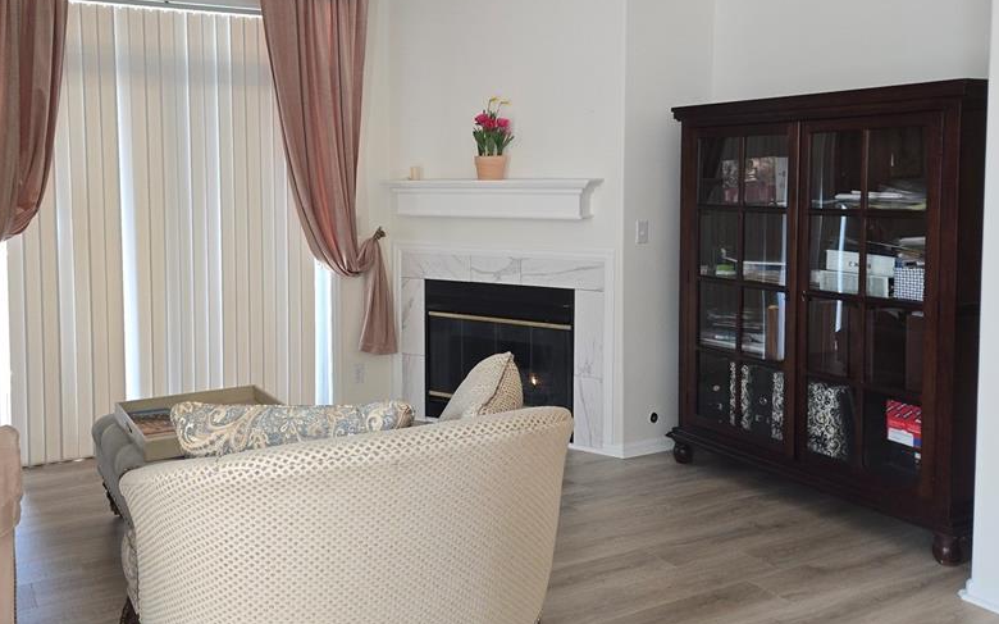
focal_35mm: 32
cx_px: 369
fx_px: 871
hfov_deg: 58.8
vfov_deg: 39.1
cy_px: 229
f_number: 1.8
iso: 80
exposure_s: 1/60
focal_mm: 5.4
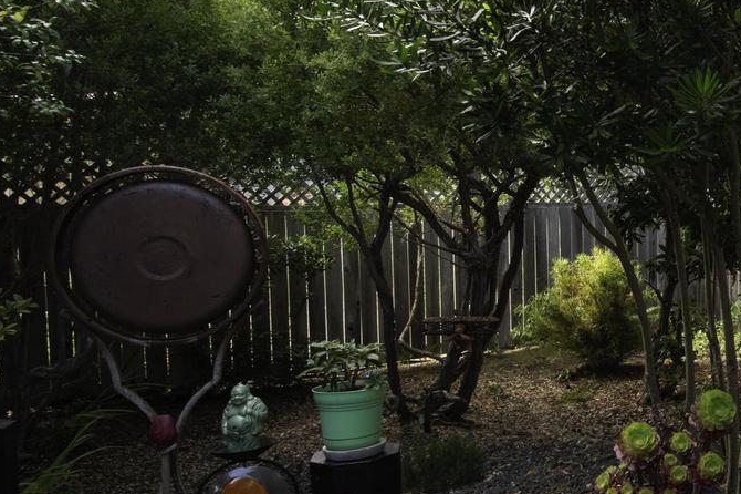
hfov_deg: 40.9
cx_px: 783
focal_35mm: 40
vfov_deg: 33.7
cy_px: 244
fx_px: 814
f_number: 8
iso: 250
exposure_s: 1/400
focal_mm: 11.5
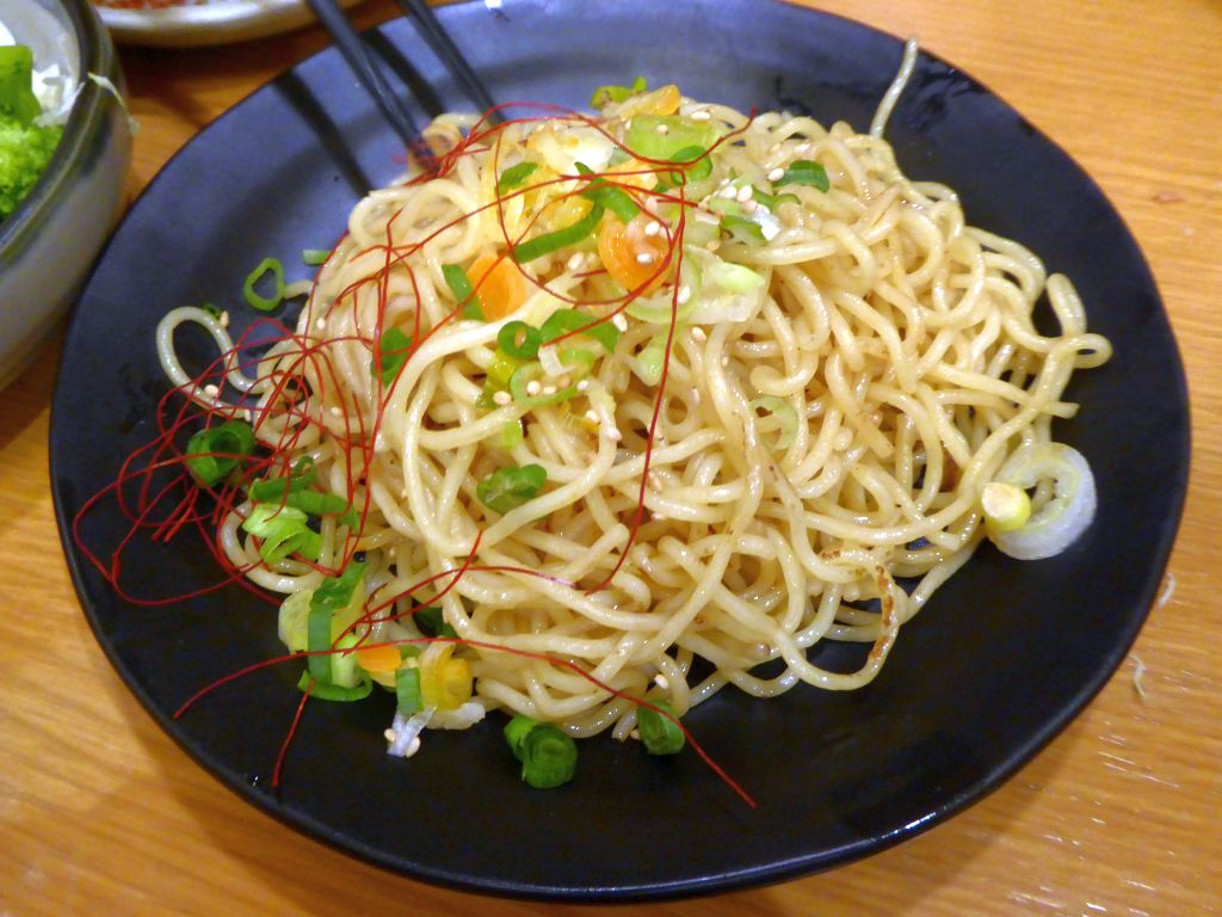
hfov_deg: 65.3
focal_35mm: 27
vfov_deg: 51.4
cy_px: 458
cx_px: 611
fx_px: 953
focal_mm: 4.7
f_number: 3.4
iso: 400
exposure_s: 1/13
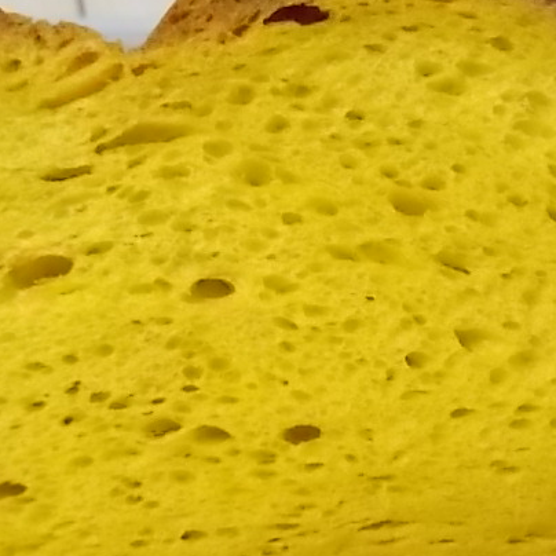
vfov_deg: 40.0
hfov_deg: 38.9
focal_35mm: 42
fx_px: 763
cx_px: 424
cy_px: 311
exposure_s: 1/20
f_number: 3.4
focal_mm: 5.3
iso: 800
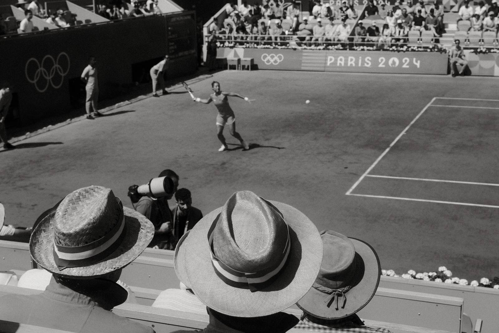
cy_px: 166
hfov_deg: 35.6
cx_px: 250
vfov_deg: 24.2
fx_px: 776
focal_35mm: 56
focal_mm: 37.6
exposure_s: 1/1600
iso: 640
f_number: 8
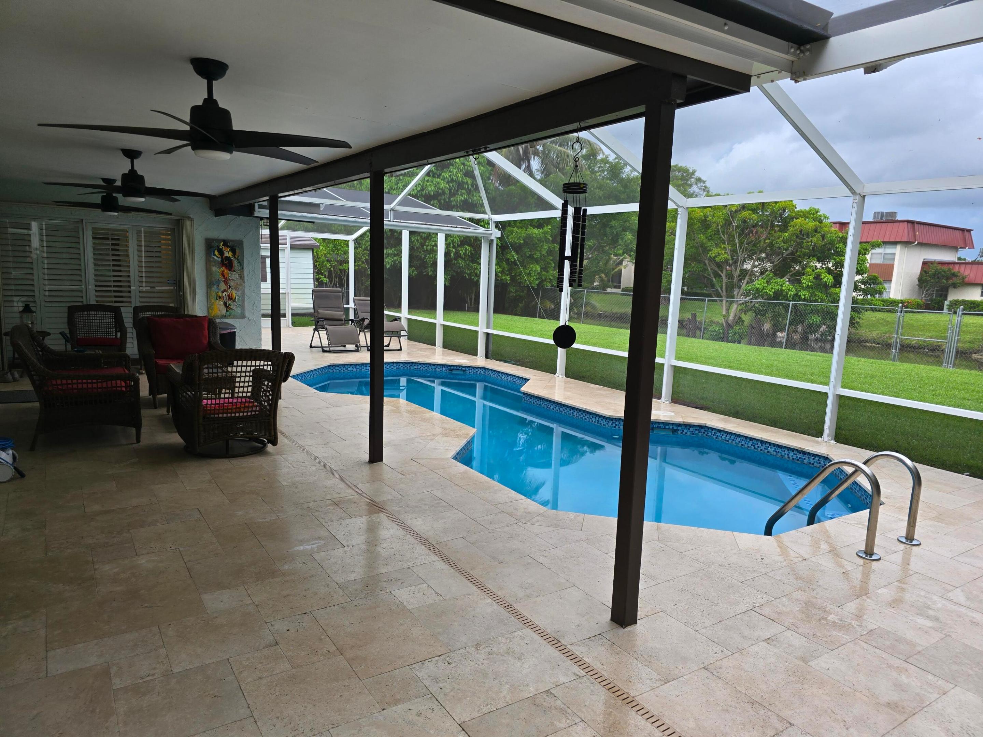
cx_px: 492
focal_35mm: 23
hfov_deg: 73.9
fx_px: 653
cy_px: 368
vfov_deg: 58.9
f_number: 1.7
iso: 25
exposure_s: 1/180
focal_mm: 6.3
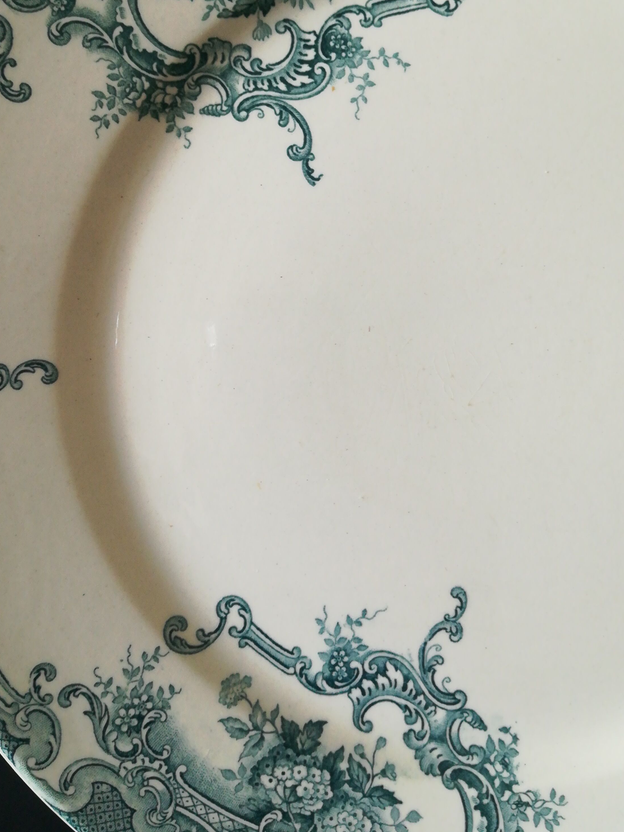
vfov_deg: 52.1
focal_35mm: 35
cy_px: 311
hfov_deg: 40.6
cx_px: 344
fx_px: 841
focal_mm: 3.83
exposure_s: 1/33.3
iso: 160
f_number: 2.2
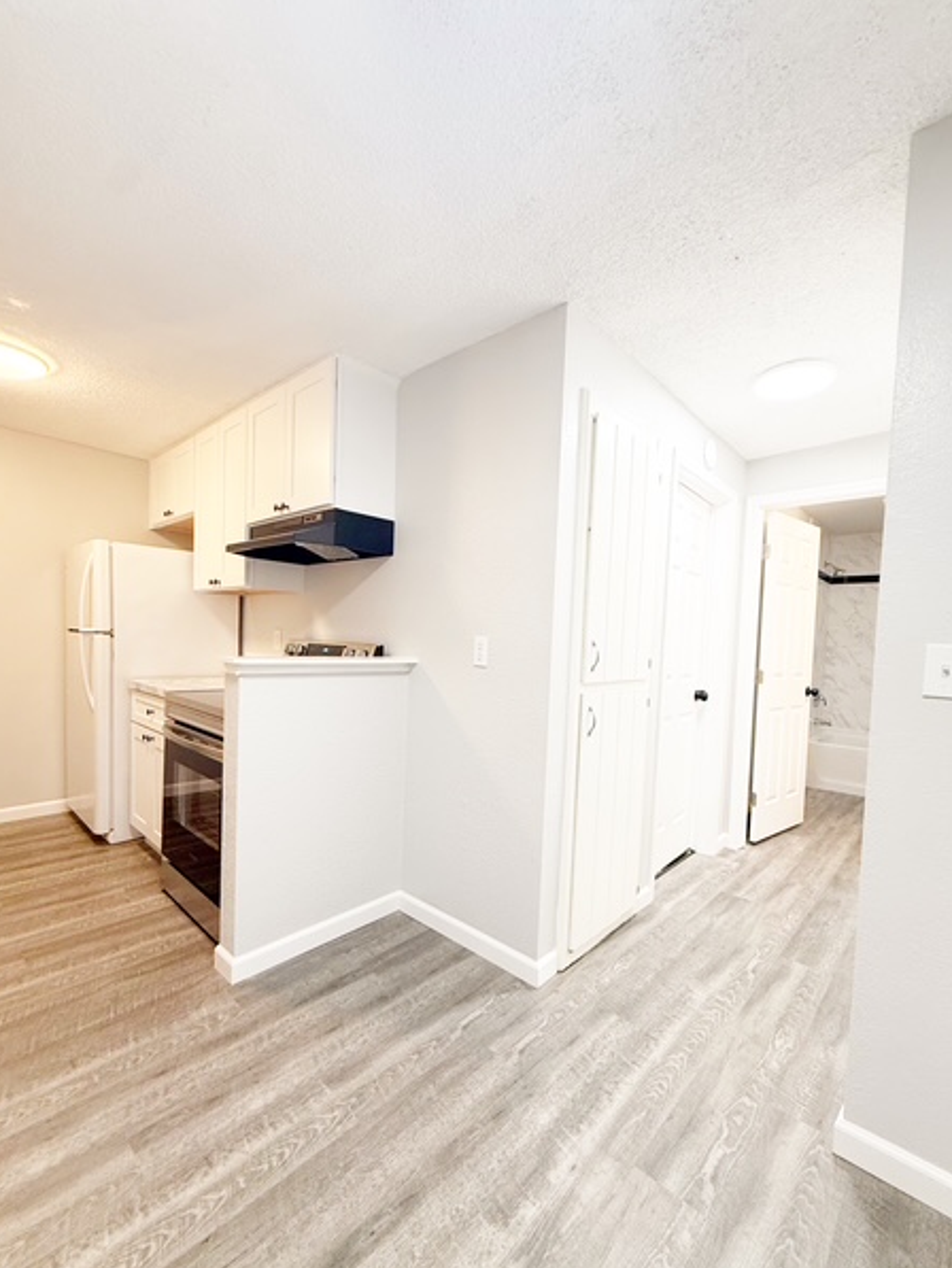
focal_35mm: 15
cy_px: 663
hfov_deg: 81.8
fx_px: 550
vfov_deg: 98.1
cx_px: 480
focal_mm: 2.22
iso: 200
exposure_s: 1/120
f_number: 2.2
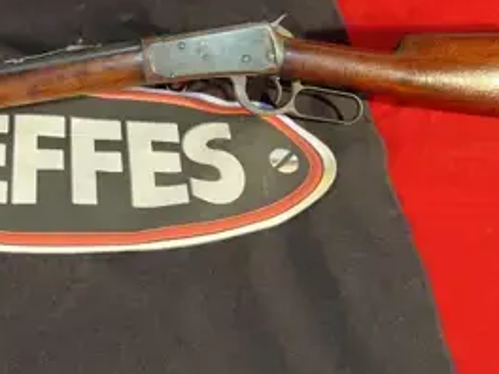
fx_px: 908
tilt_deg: -49.0
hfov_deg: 29.4
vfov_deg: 23.0
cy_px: 77
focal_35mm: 63
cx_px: 42
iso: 125
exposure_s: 1/120
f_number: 1.5
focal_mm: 5.7
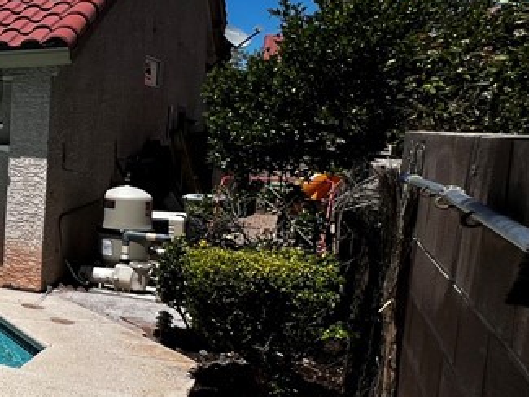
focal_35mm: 41
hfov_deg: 27.9
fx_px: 627
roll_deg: +0.1
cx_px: -286
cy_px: 194
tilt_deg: -5.4
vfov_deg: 35.2
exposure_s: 1/3311
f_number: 1.8
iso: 32
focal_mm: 1.57
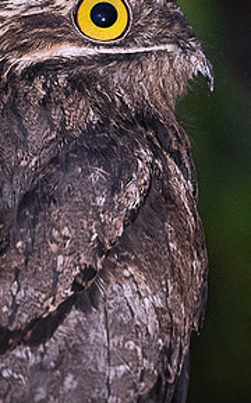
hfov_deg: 0.8
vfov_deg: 1.2
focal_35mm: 1703
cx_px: 77
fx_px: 18686
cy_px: 48
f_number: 4
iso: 3200
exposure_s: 1/30
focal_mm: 400
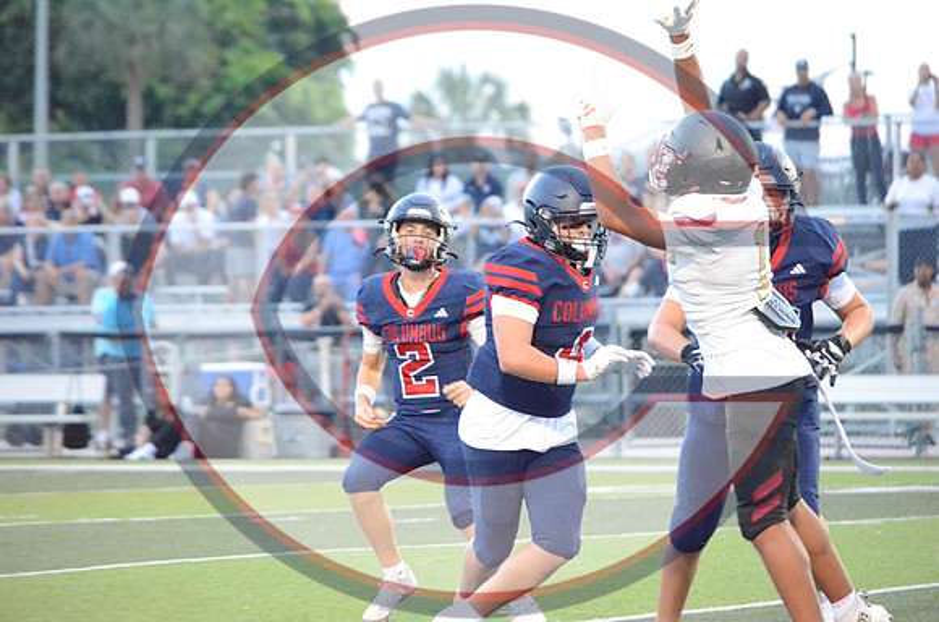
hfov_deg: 6.9
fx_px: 7808
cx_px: 470
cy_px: 311
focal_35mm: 300
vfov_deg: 4.6
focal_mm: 200
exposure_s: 1/400
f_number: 5
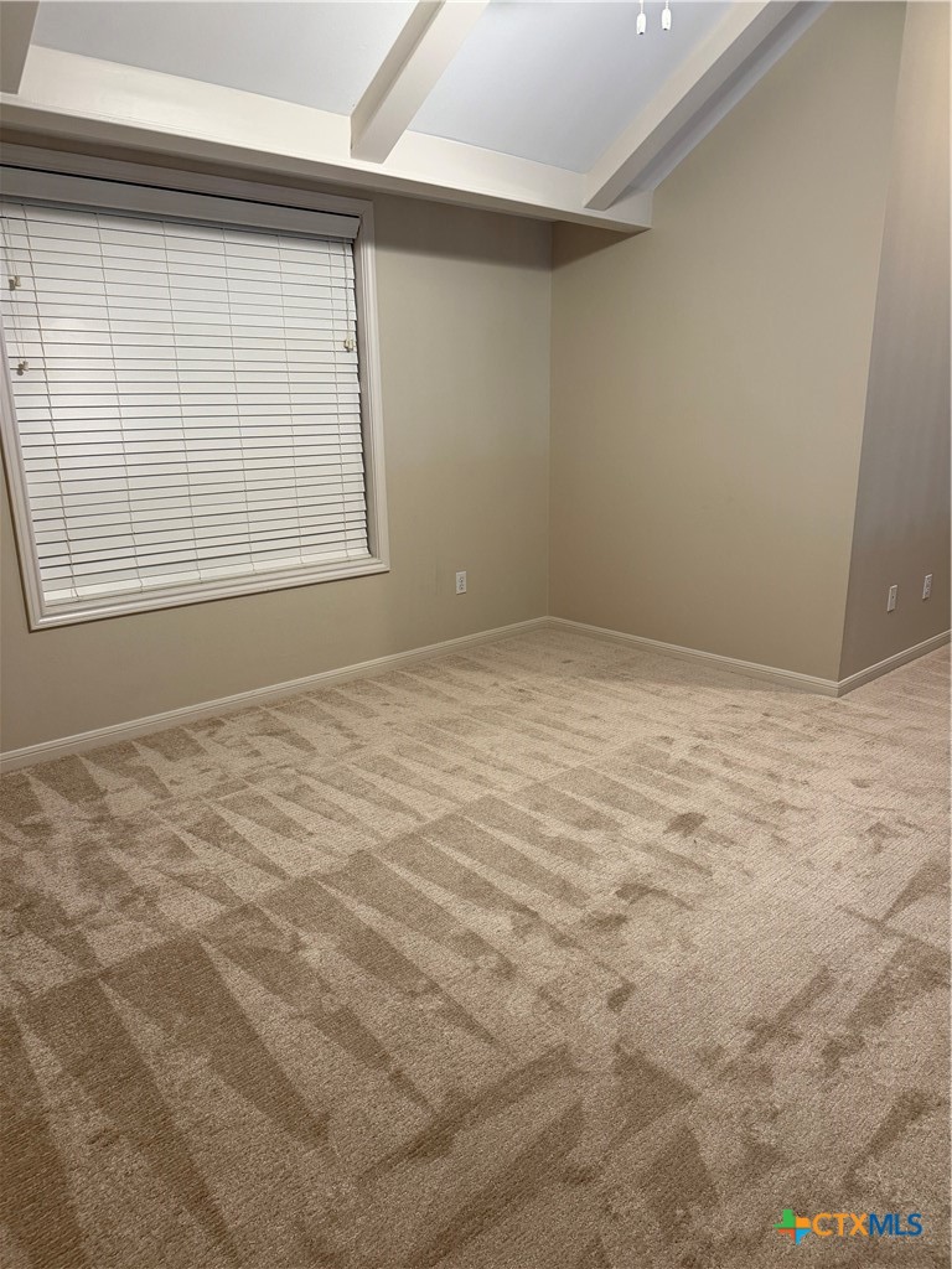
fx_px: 880
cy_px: 634
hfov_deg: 56.8
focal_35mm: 24
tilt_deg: -15.1
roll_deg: +0.3
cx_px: 476
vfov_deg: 71.6
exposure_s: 1/60
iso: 250
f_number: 1.78
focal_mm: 6.76
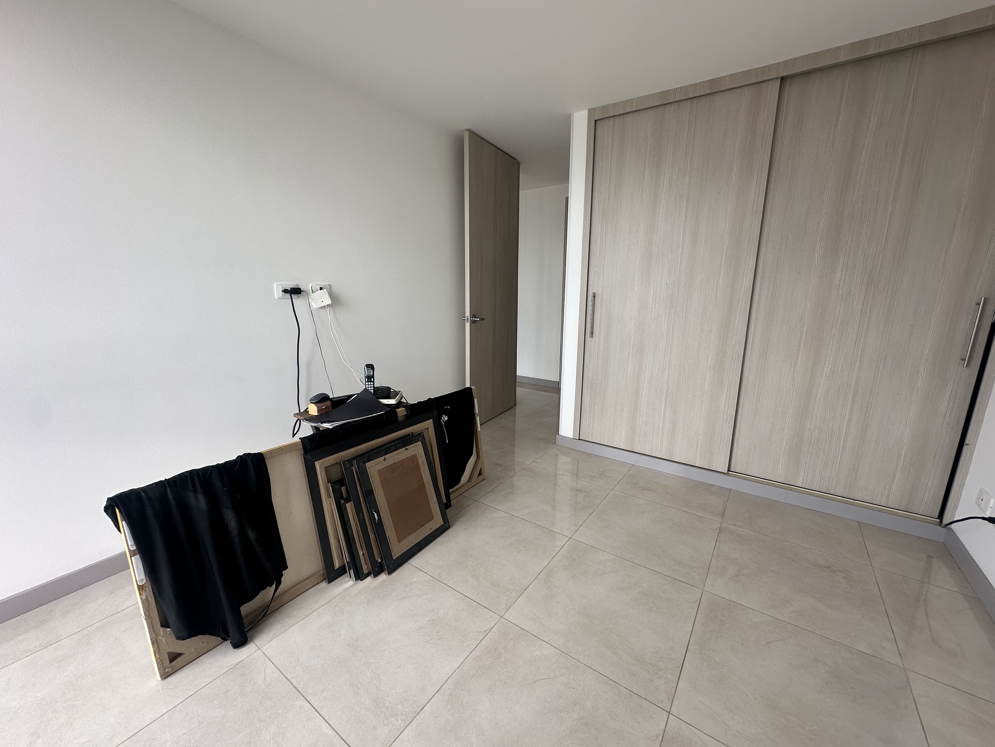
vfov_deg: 85.7
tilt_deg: -11.7
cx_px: 498
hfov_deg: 102.1
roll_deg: -0.4
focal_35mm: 14
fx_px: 402
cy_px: 374
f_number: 2.2
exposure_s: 1/130
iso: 40
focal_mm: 2.22
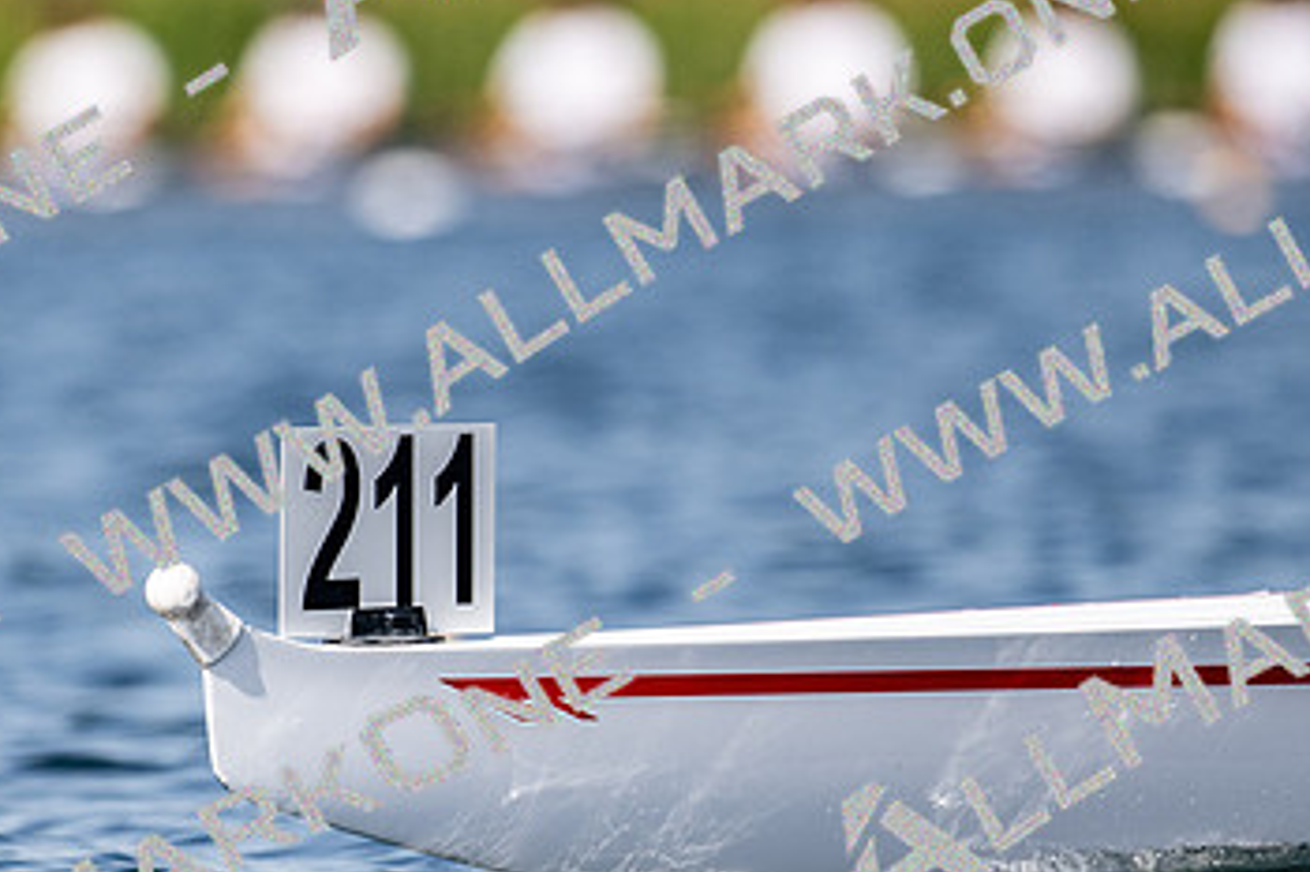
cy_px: 606
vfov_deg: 1.4
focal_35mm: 994
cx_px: 520
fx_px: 36152
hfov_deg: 2.1
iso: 160
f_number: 4.5
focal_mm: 400
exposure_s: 1/2500
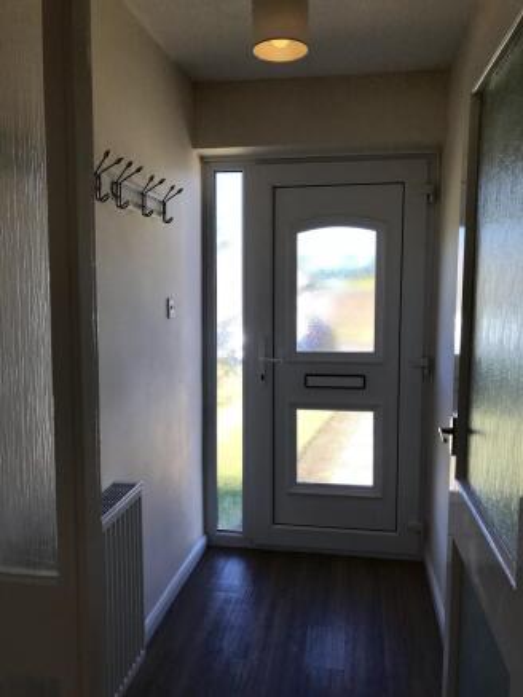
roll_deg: +1.5
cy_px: 348
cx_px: 262
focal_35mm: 28
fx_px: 564
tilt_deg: -5.2
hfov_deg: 49.8
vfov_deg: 63.4
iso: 20
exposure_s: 1/289
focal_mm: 3.99
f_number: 1.8
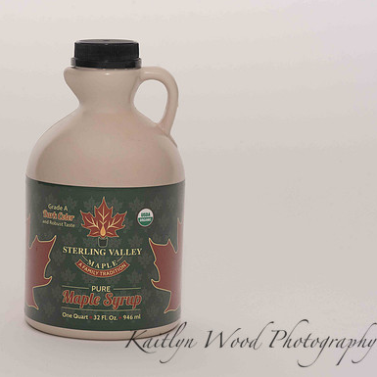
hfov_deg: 15.8
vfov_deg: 15.8
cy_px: 188
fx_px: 1355
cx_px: 124
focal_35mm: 110
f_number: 13
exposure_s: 1/100
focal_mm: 85
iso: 400
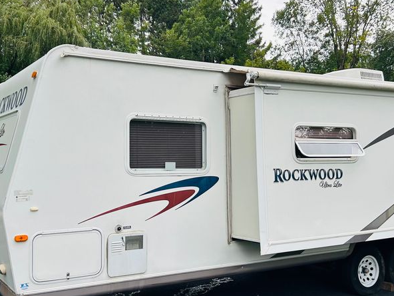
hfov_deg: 42.1
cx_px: 198
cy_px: 153
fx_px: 512
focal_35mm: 45
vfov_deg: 32.2
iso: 50
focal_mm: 5.7
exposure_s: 1/753
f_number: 1.5
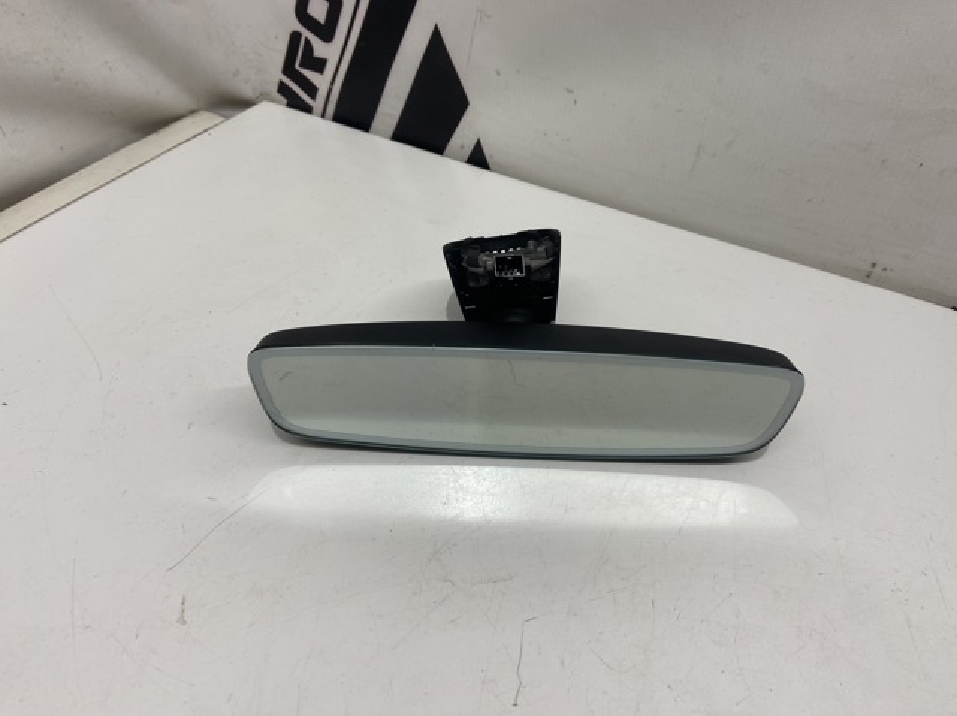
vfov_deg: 53.0
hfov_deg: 67.3
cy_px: 358
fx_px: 718
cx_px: 478
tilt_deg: -43.5
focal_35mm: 26
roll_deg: -1.8
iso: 50
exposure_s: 1/100
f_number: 1.8
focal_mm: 4.25
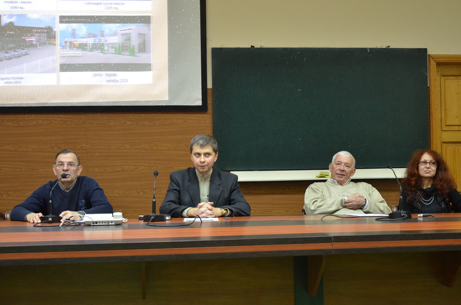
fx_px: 728
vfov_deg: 23.7
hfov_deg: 35.1
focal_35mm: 57
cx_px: 230
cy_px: 152
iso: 1600
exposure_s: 1/25
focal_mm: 38
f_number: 4.2
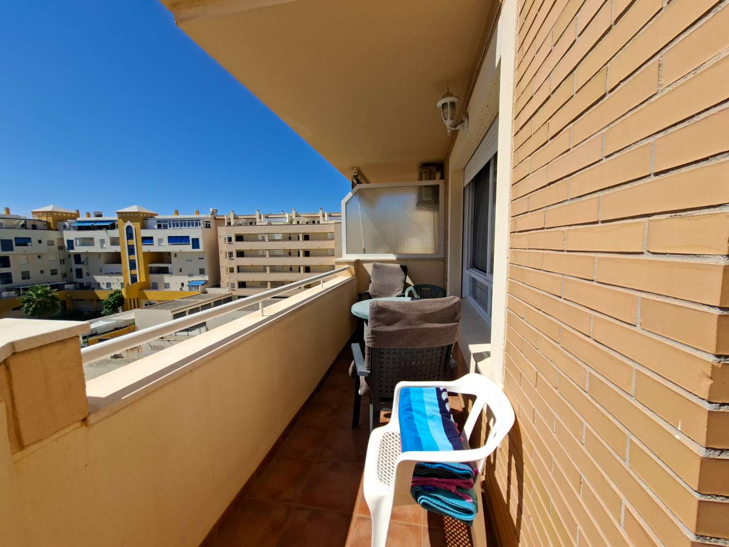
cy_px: 274
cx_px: 364
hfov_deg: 106.2
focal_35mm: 13
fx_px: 274
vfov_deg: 89.9
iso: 40
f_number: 2.2
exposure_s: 1/1634
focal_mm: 1.74
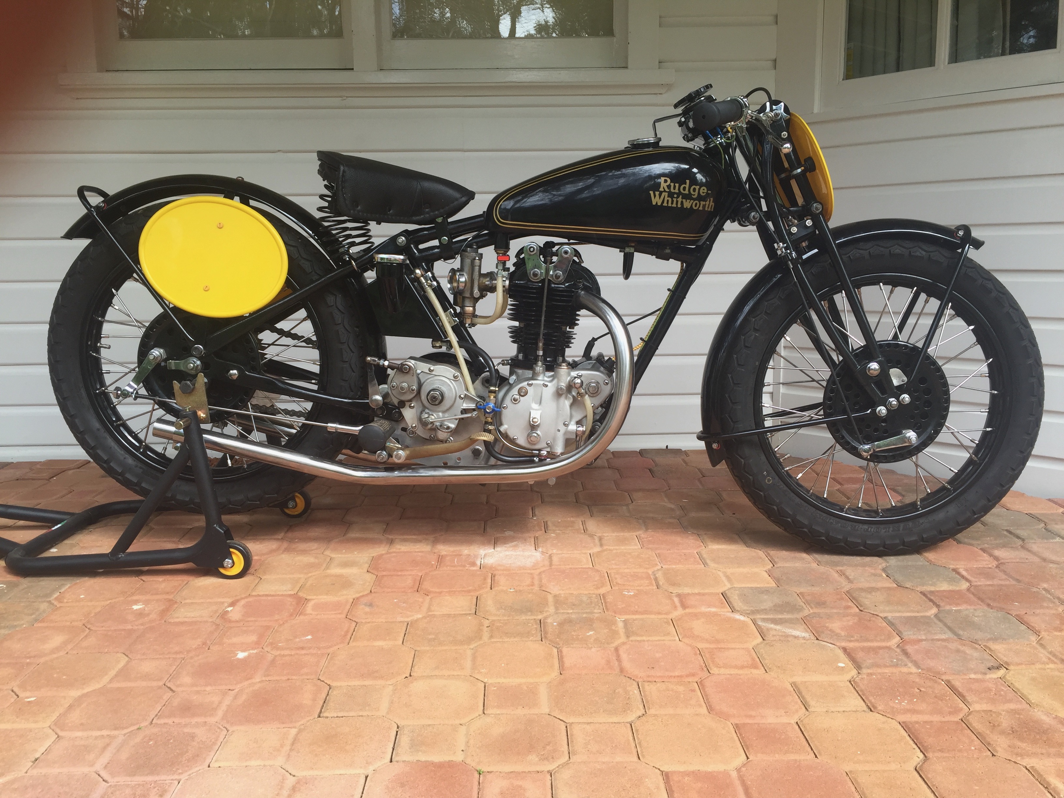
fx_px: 891
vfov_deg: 48.2
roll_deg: -0.5
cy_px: 399
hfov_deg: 61.7
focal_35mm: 29
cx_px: 532
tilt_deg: -7.5
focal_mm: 4.15
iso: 32
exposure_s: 1/223
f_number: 2.2
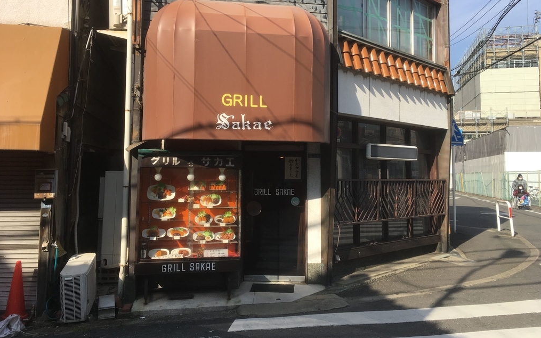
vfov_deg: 40.5
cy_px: 136
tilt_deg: +3.7
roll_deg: -0.4
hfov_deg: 61.2
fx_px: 457
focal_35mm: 31
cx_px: 270
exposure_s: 1/1115
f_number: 2.2
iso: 25
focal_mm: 4.15
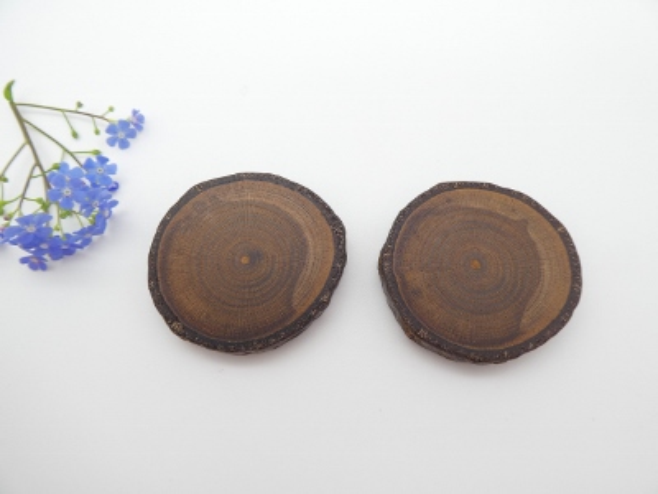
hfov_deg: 71.6
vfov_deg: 56.8
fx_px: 456
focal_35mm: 24
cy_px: 247
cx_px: 329
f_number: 3.5
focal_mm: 4.3
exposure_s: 1/60
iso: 100
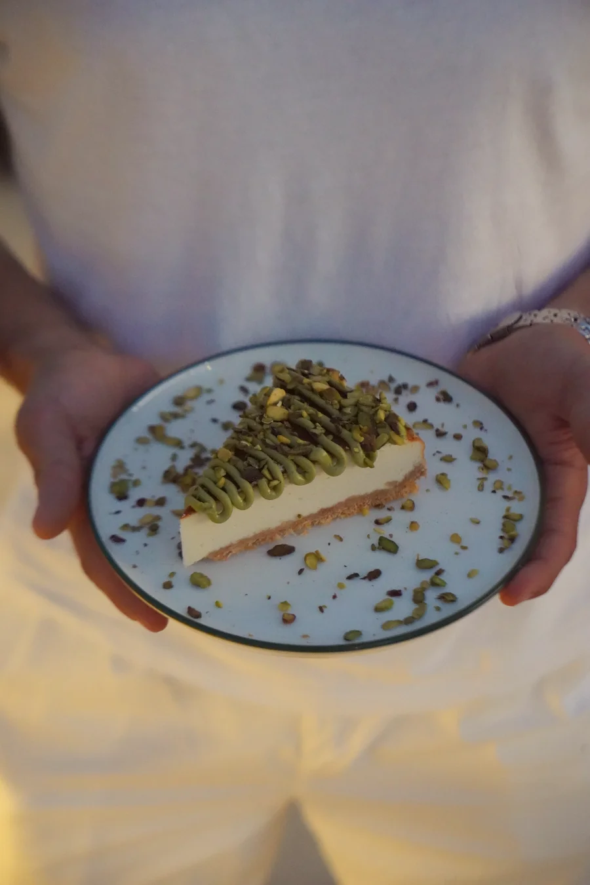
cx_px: 295
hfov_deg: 19.5
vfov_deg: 28.8
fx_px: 1721
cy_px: 442
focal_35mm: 70
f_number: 4
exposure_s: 1/250
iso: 20000
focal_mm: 70
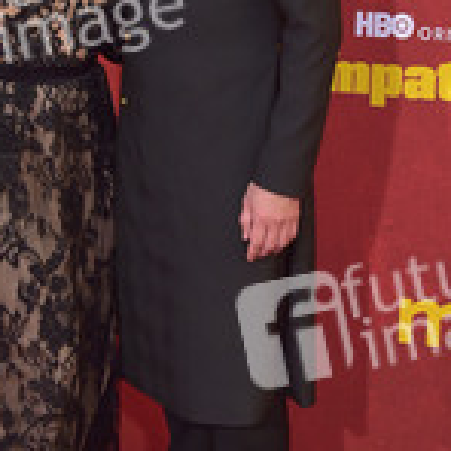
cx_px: 117
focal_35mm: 115
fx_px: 1695
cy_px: 165
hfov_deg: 15.1
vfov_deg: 15.1
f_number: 6.3
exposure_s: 1/1600
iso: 800
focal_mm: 50
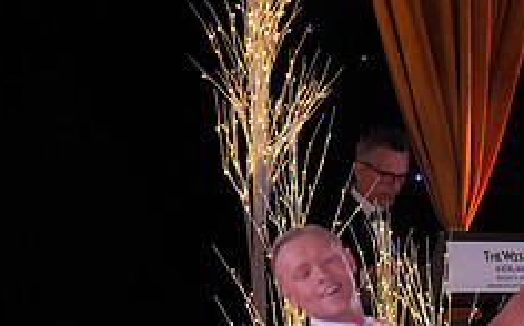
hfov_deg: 5.1
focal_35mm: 409
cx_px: 381
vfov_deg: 3.2
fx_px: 5835
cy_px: 590
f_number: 4
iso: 1000
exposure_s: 1/400
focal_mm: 109
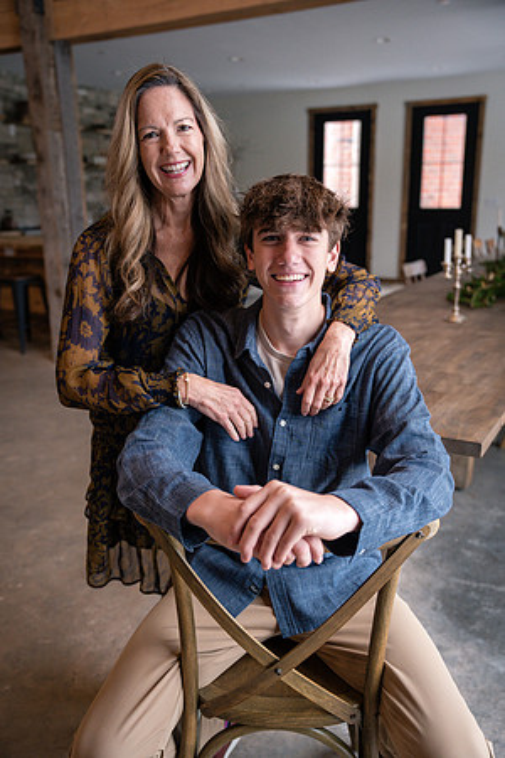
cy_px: 379
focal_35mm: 33
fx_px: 694
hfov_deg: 40.0
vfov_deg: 57.2
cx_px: 252
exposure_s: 1/250
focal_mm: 33
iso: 1250
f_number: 2.8
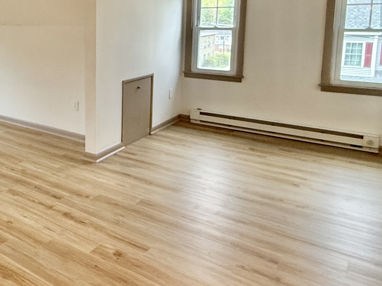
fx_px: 397
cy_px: 67
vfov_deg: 38.5
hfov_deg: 46.2
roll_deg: +0.2
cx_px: 35
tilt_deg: -6.5
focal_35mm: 36
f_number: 2.2
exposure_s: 1/120
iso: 320
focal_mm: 2.22
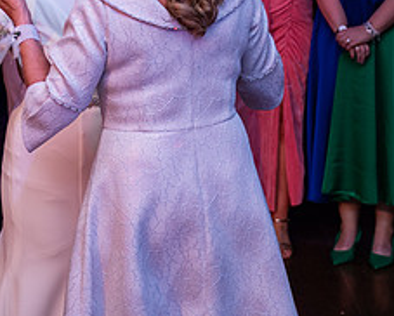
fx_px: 1622
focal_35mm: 139
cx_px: 198
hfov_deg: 13.8
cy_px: 11
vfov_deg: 11.0
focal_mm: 58
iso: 500
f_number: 3.5
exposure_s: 1/160
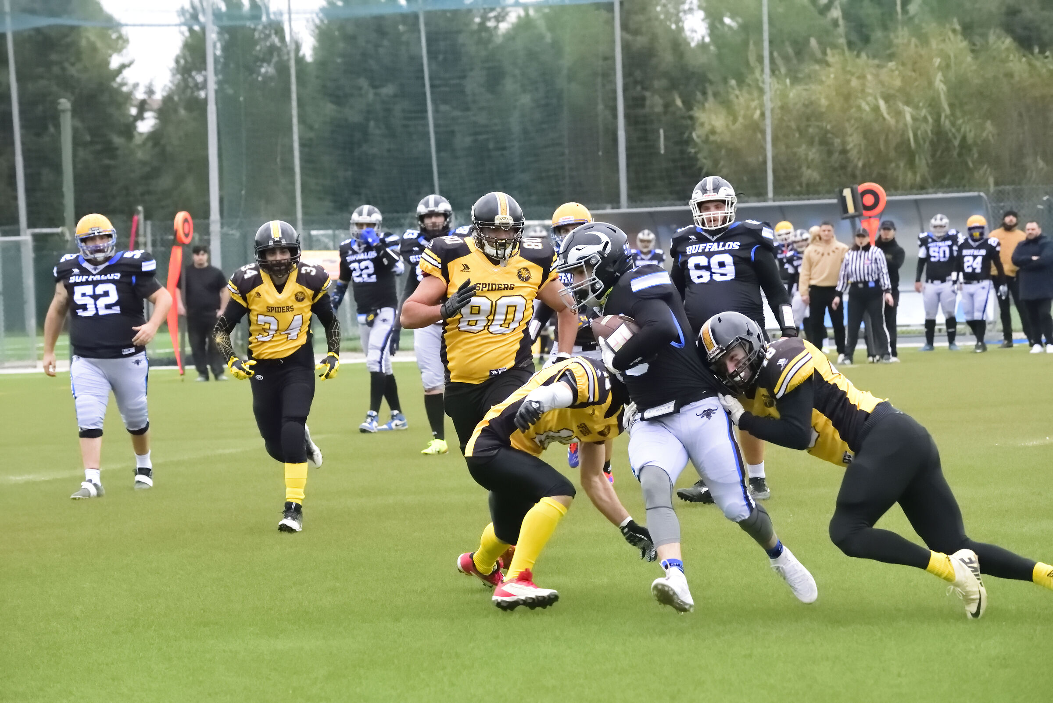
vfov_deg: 9.8
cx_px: 526
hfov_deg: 14.6
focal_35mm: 140
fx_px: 4096
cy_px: 352
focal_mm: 140
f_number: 8
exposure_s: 1/1600
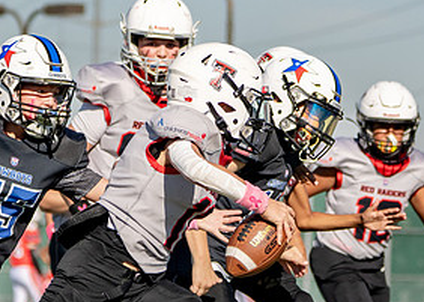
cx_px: 99
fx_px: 6366
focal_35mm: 529
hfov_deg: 3.8
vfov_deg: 2.7
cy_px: 243
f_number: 5
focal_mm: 150
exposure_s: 1/2500
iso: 320
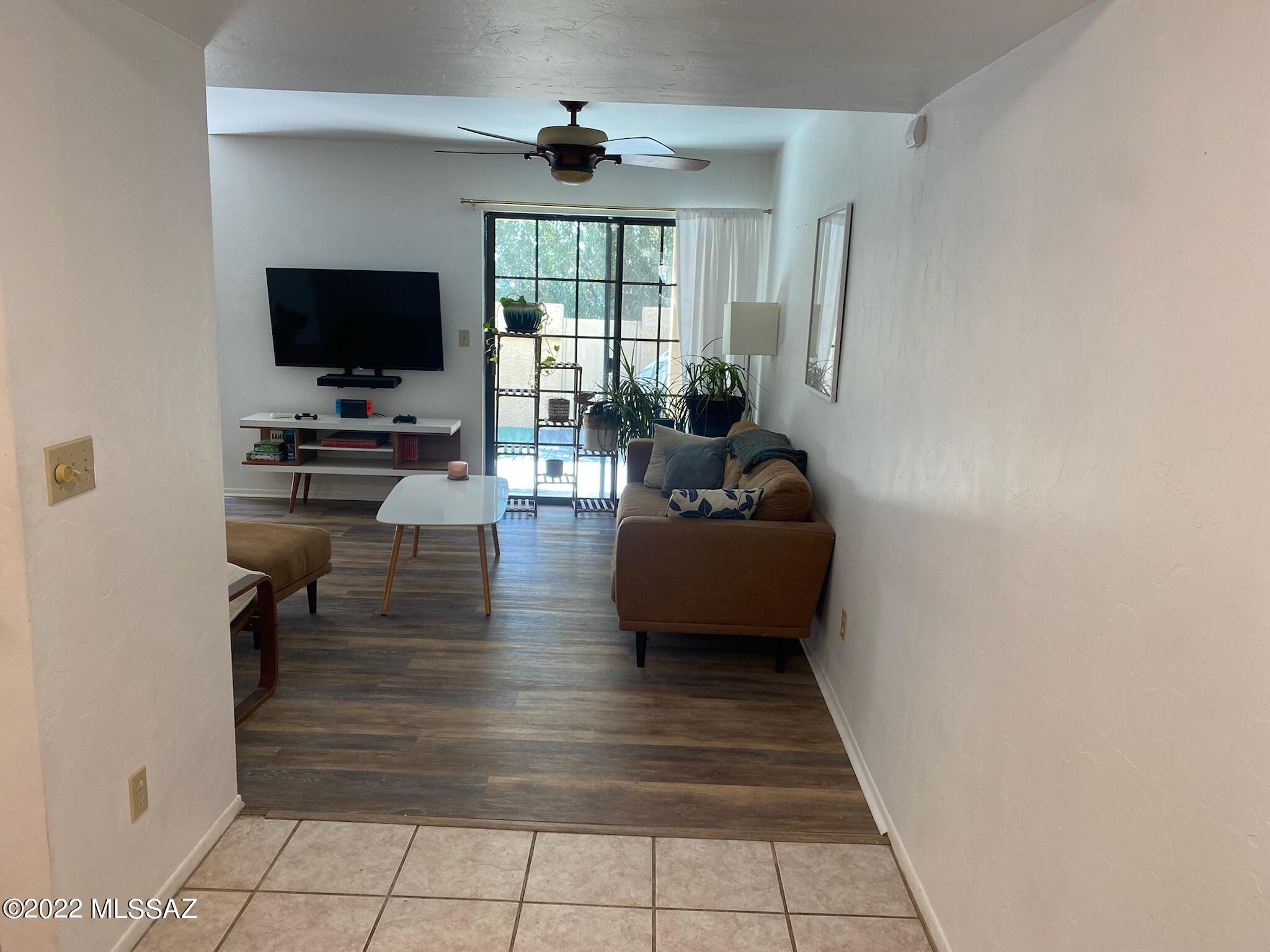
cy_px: 476
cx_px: 635
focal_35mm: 26
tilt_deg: -11.5
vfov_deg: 53.1
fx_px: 954
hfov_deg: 67.3
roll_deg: -1.0
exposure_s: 1/60
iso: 64
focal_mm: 4.25
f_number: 1.8
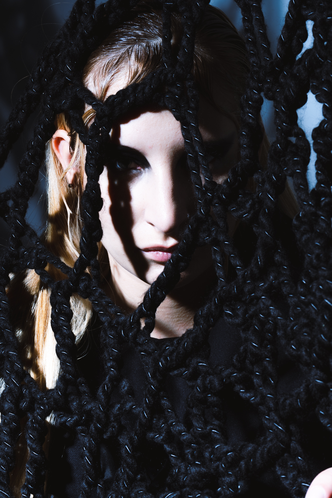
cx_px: 166
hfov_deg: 19.5
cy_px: 249
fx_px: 968
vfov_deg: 28.8
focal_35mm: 70
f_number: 16
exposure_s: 1/125
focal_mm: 70
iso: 100
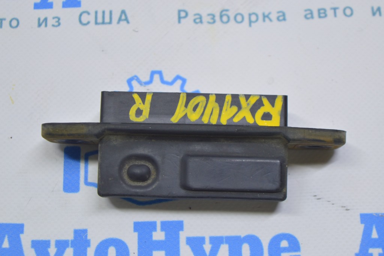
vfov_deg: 16.5
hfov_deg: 24.6
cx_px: 192
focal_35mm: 82
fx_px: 879
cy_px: 128
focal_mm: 55
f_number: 5.6
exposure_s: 1/20
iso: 400
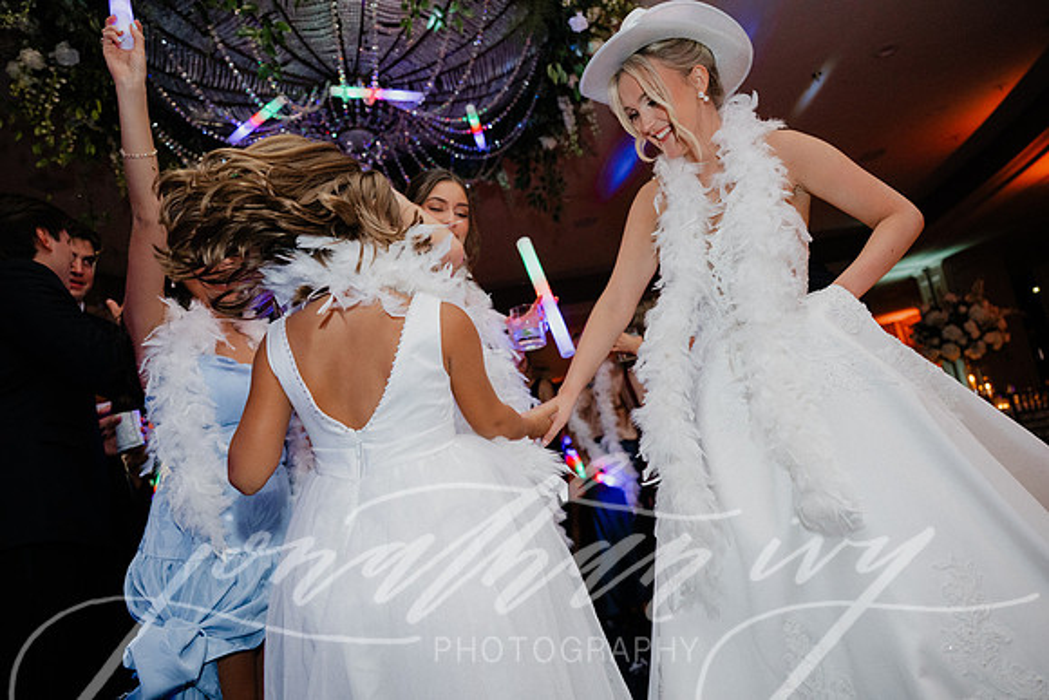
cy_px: 350
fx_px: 699
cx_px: 524
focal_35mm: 24
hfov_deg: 73.7
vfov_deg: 53.2
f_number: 2.8
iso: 2000
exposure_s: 1/160
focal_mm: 24
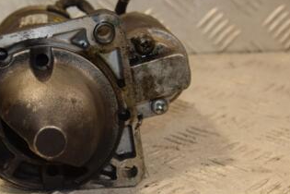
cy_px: 91
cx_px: 79
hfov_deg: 20.3
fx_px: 805
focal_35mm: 100
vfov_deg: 13.7
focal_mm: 35
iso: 800
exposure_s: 1/200
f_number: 6.3
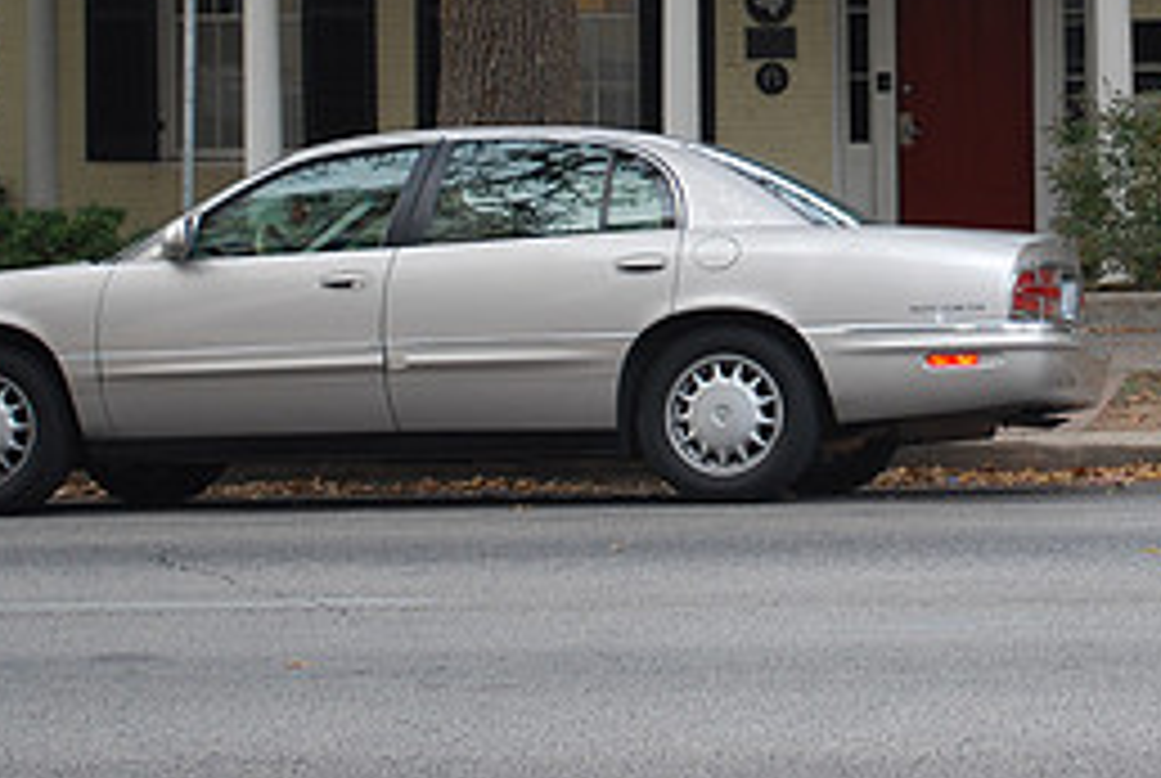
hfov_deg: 18.6
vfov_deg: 12.6
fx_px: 3489
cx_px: 1022
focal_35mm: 108
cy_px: -25
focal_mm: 32
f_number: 5
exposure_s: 1/125
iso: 180
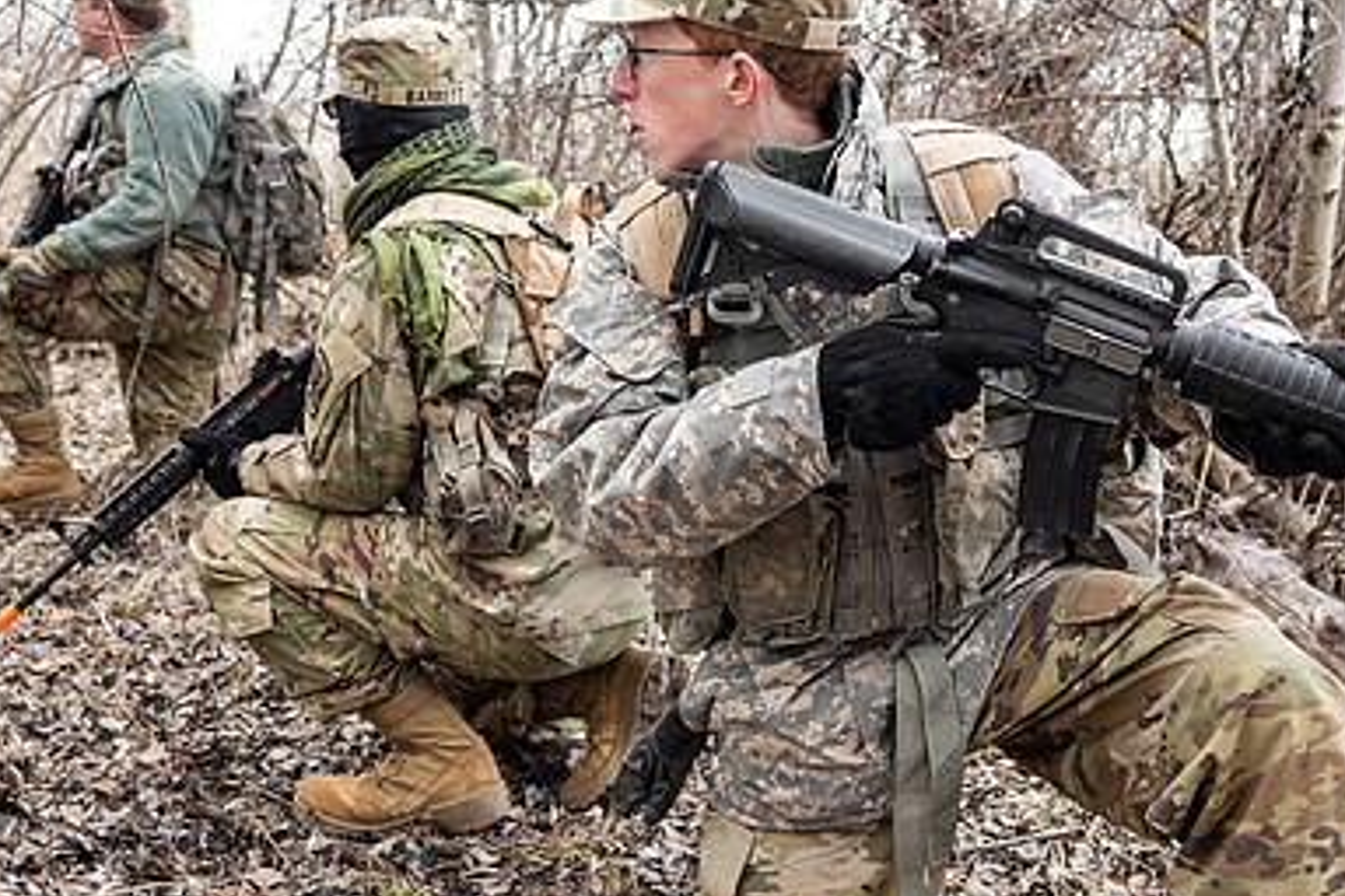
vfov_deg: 26.4
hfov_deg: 38.9
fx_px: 1905
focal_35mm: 51
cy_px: 351
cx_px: 726
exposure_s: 1/500
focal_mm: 31
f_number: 4
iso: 250
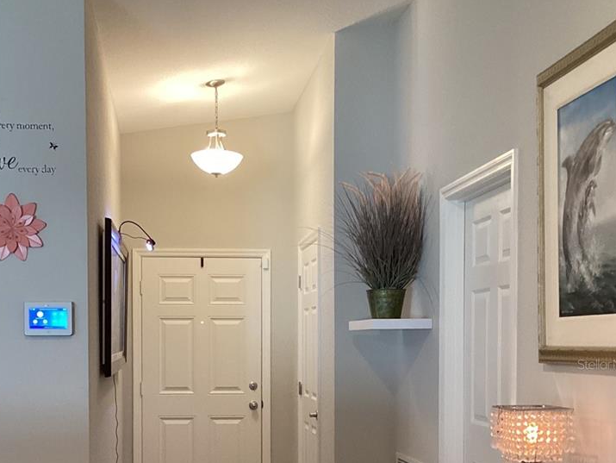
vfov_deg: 27.5
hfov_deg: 36.7
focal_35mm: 52
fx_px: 926
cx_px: 251
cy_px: 364
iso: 320
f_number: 2.4
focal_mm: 3.3
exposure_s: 1/60
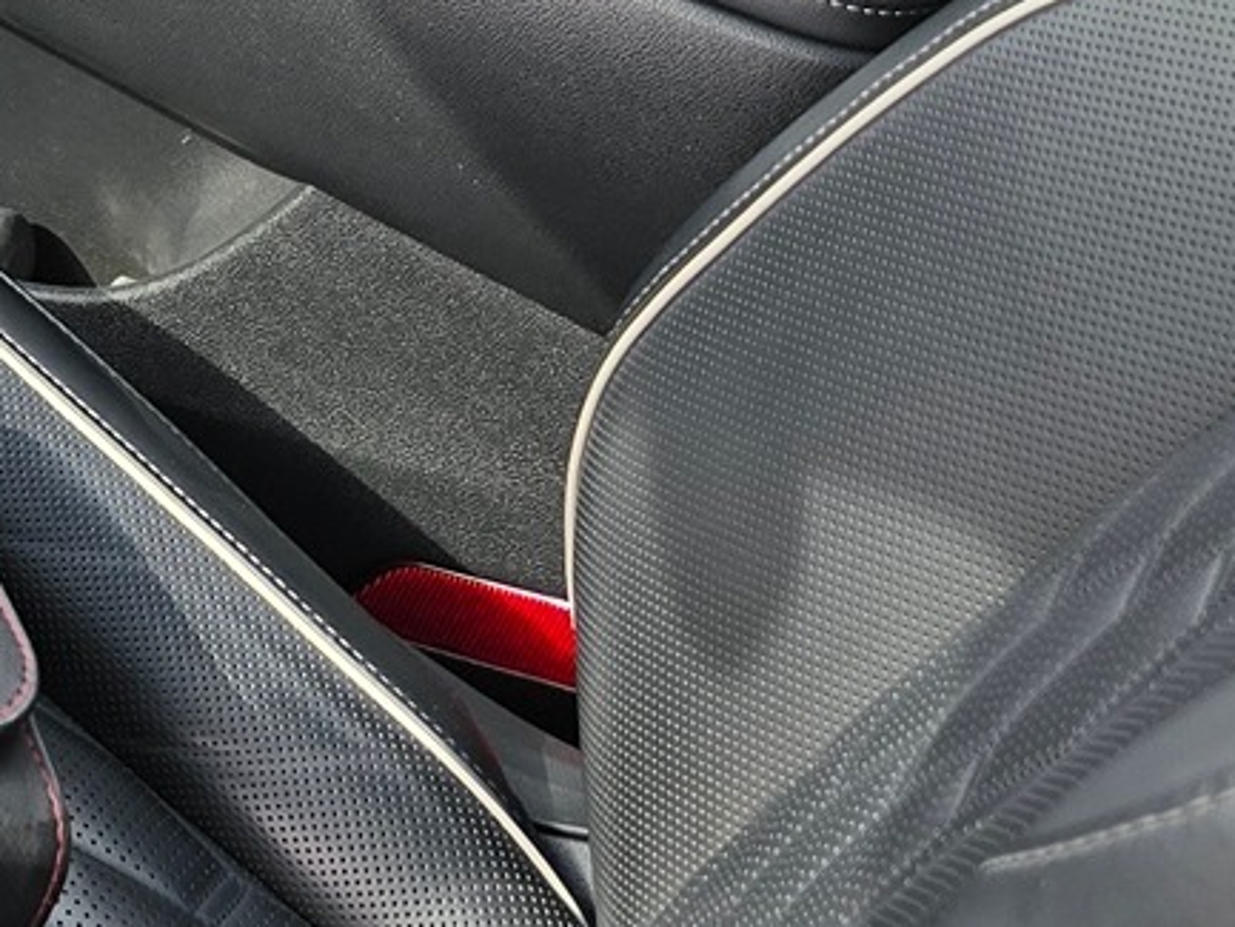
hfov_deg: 15.3
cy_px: -927
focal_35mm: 107
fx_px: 3819
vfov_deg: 12.3
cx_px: -1118
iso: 32
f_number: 1.7
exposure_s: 1/180
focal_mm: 6.3
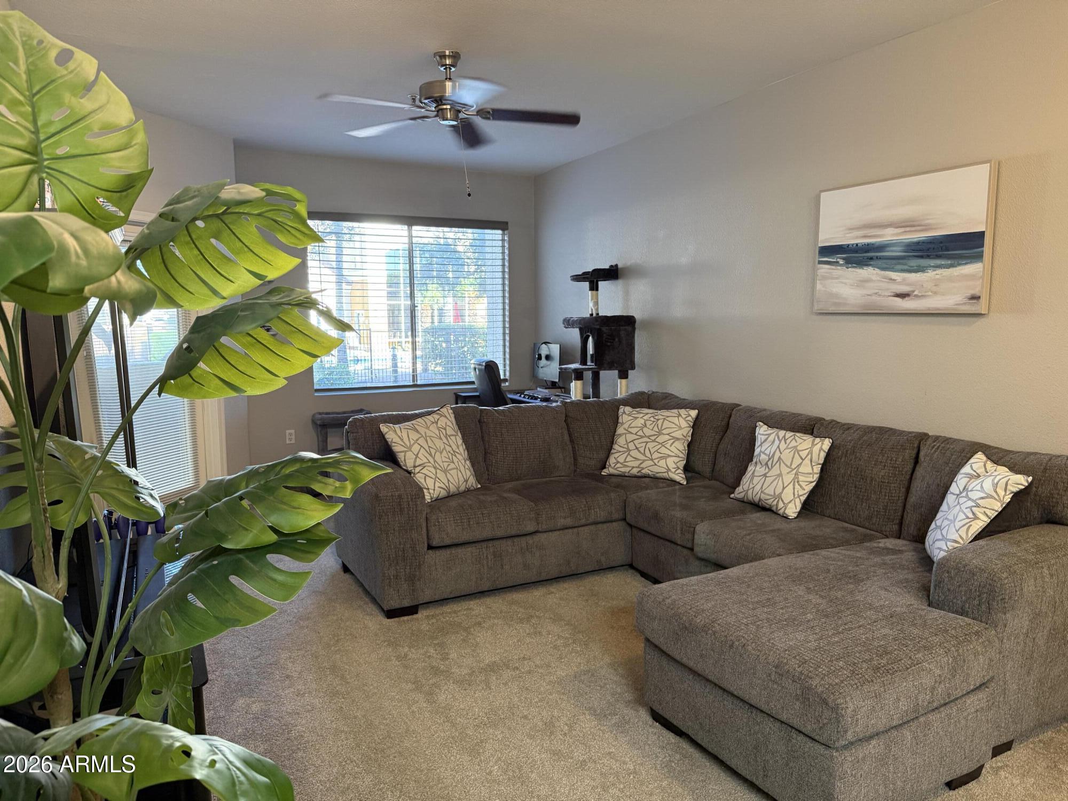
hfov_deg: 71.6
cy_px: 400
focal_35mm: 24
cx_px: 534
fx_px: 740
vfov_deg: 56.8
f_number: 1.78
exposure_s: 1/60
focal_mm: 6.76
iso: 320
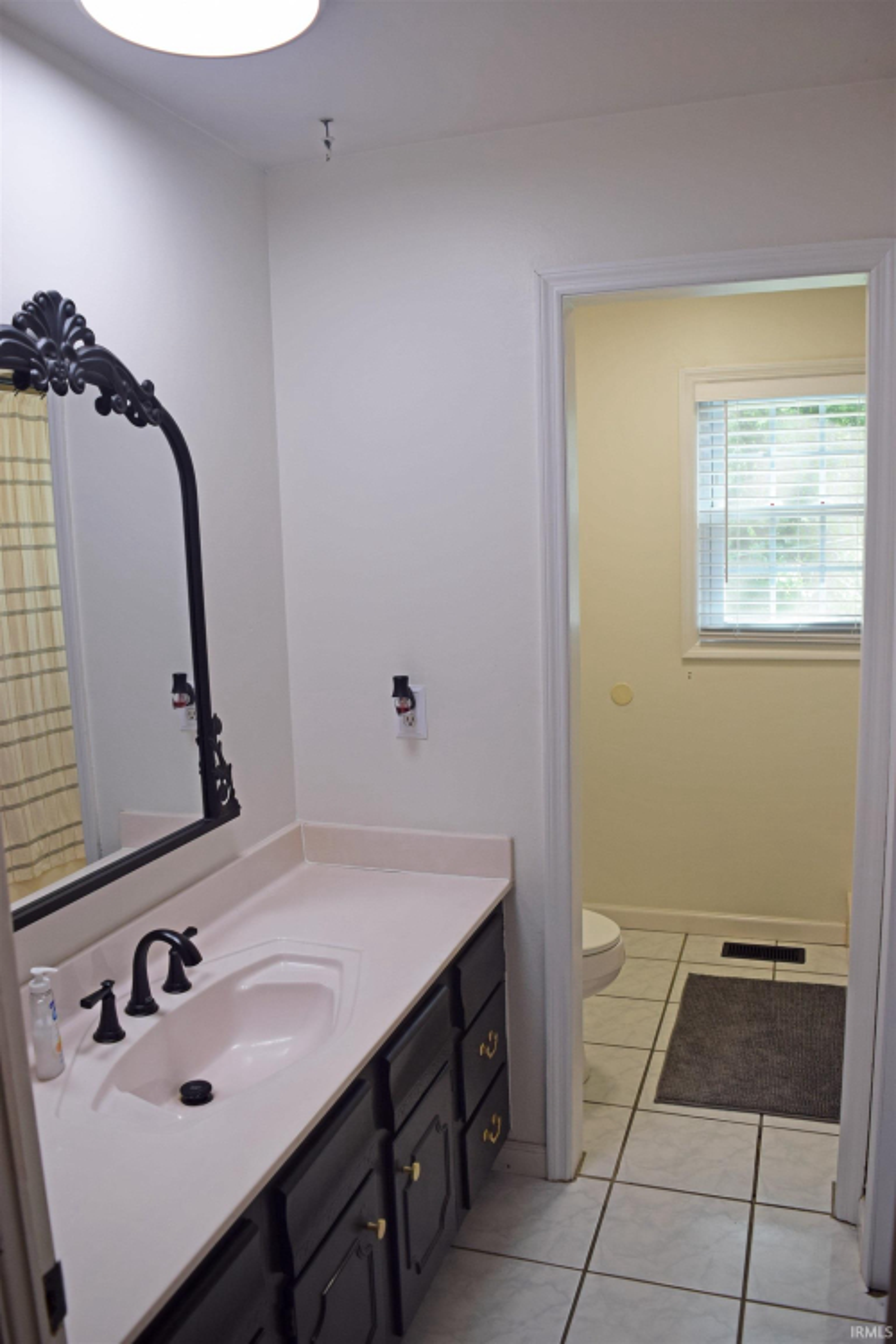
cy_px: 672
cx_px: 448
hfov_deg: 47.9
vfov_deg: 67.4
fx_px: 1008
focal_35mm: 27
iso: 400
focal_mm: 18
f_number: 5
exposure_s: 1/100
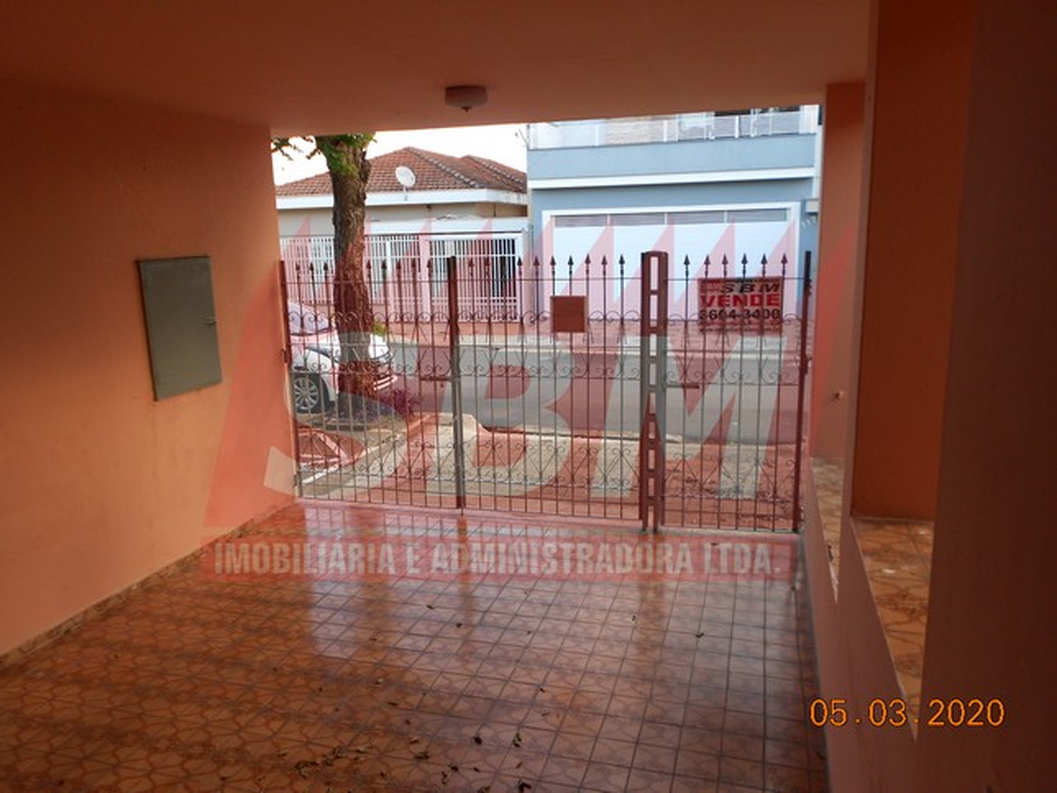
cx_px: 528
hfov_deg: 67.3
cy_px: 396
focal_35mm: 26
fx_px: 794
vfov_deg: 53.1
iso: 80
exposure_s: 1/60
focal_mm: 4.6
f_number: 3.2
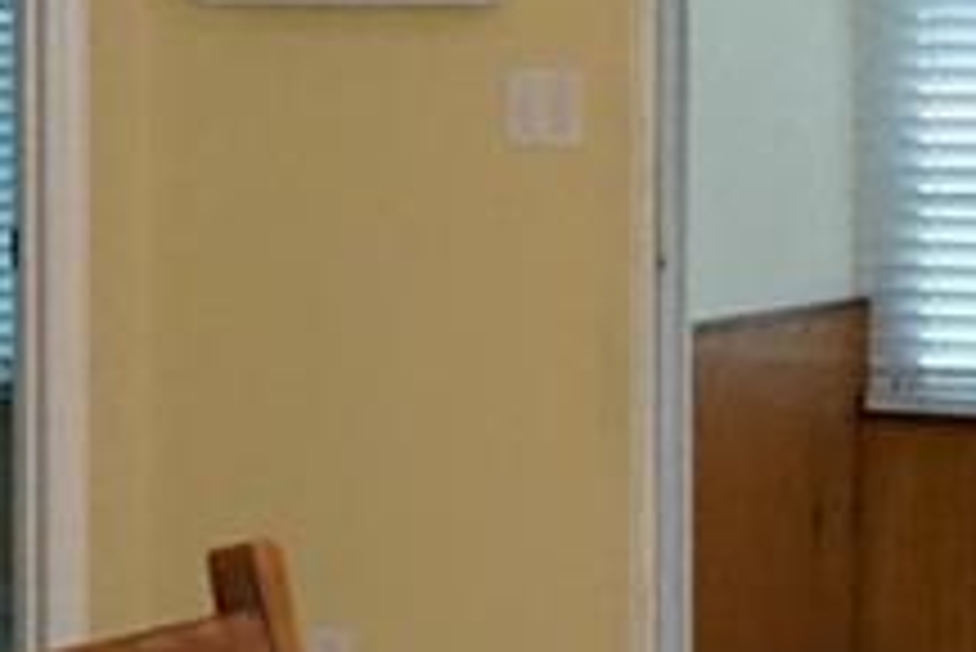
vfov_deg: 6.7
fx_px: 5588
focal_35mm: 206
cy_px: -4
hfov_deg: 9.5
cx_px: -738
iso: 4000
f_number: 6.3
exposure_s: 1/60
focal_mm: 28
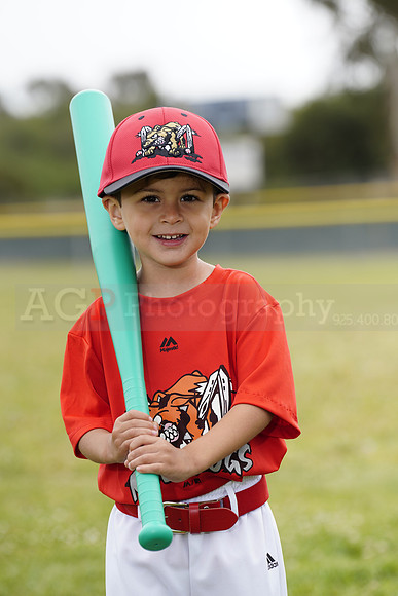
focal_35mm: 200
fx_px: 3314
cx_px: 199
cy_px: 298
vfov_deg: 10.3
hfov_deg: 6.9
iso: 100
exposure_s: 1/250
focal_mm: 200
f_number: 5.6
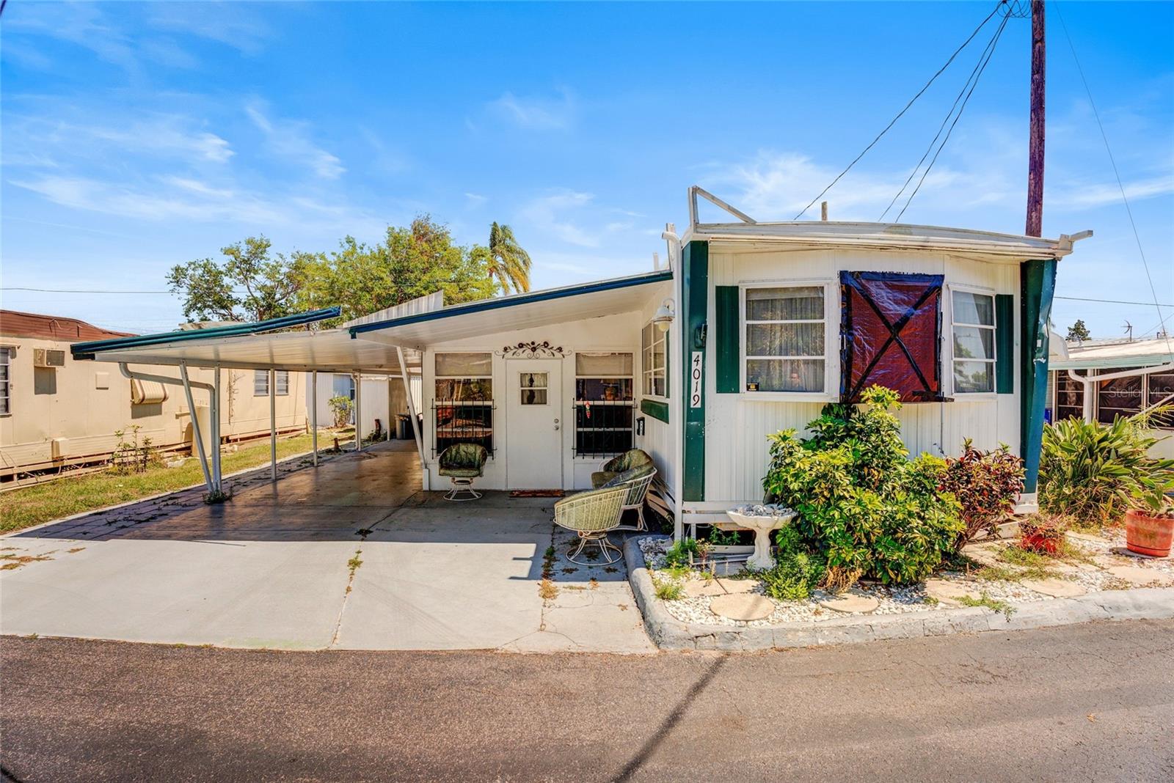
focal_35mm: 16
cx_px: 587
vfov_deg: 73.8
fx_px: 522
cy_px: 392
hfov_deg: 96.7
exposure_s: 1/800
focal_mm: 16
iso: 400
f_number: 8
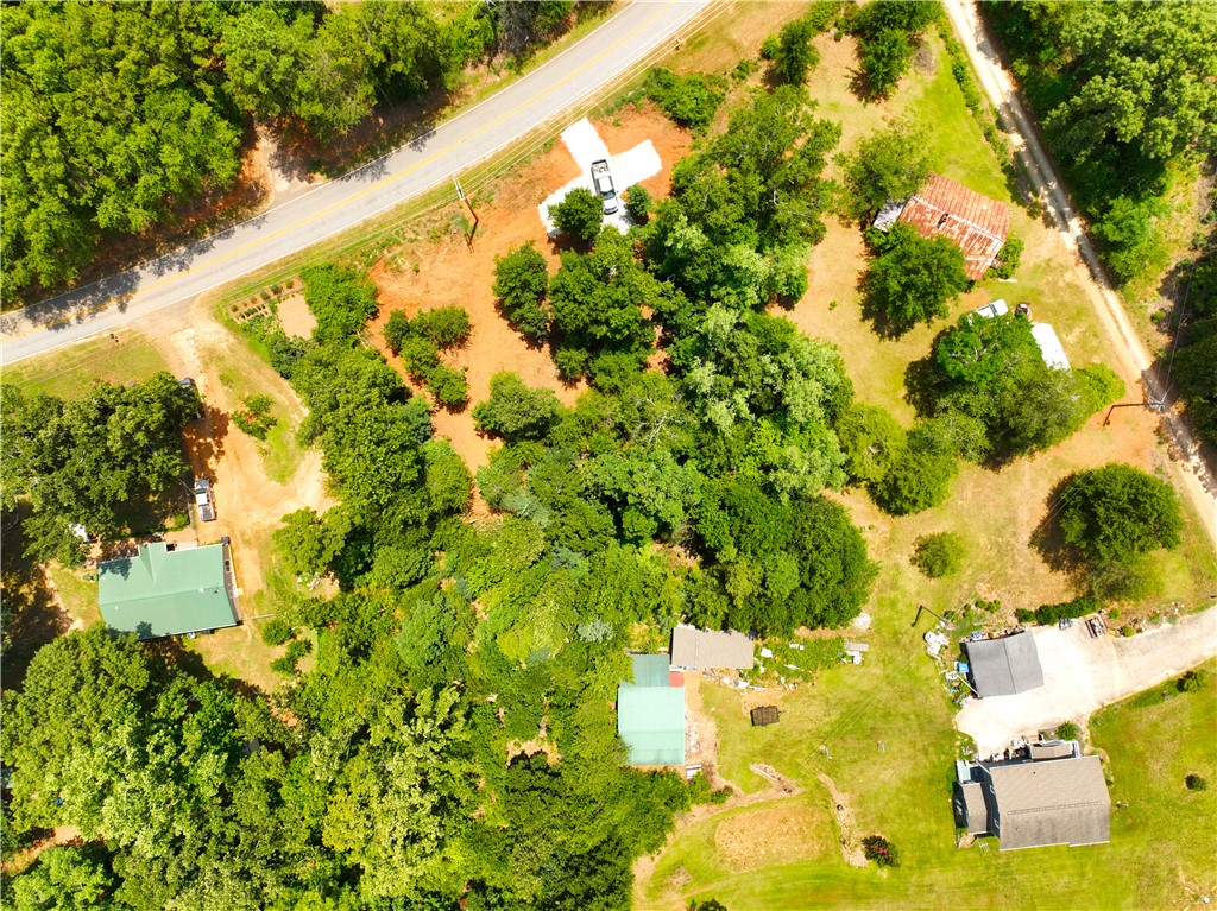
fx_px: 843
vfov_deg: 56.8
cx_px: 608
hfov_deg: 71.6
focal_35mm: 24
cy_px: 456
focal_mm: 12.29
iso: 100
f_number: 2.8
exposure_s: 1/120
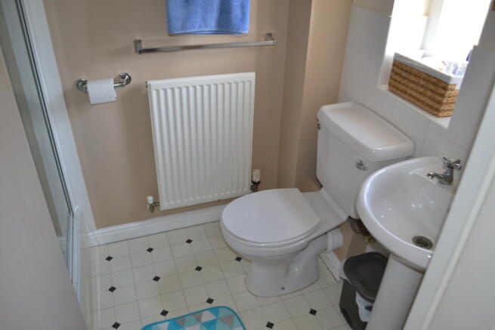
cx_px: 248
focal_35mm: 27
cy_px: 165
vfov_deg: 48.0
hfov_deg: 67.4
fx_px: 371
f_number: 3.5
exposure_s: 1/60
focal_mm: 18
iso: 500
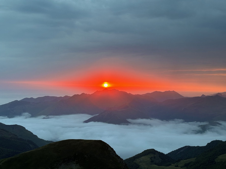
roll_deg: -1.0
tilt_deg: -0.4
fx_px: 340
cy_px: 84
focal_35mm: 52
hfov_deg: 36.8
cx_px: 113
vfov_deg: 28.0
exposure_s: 1/70
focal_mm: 5.96
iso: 50
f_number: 1.6
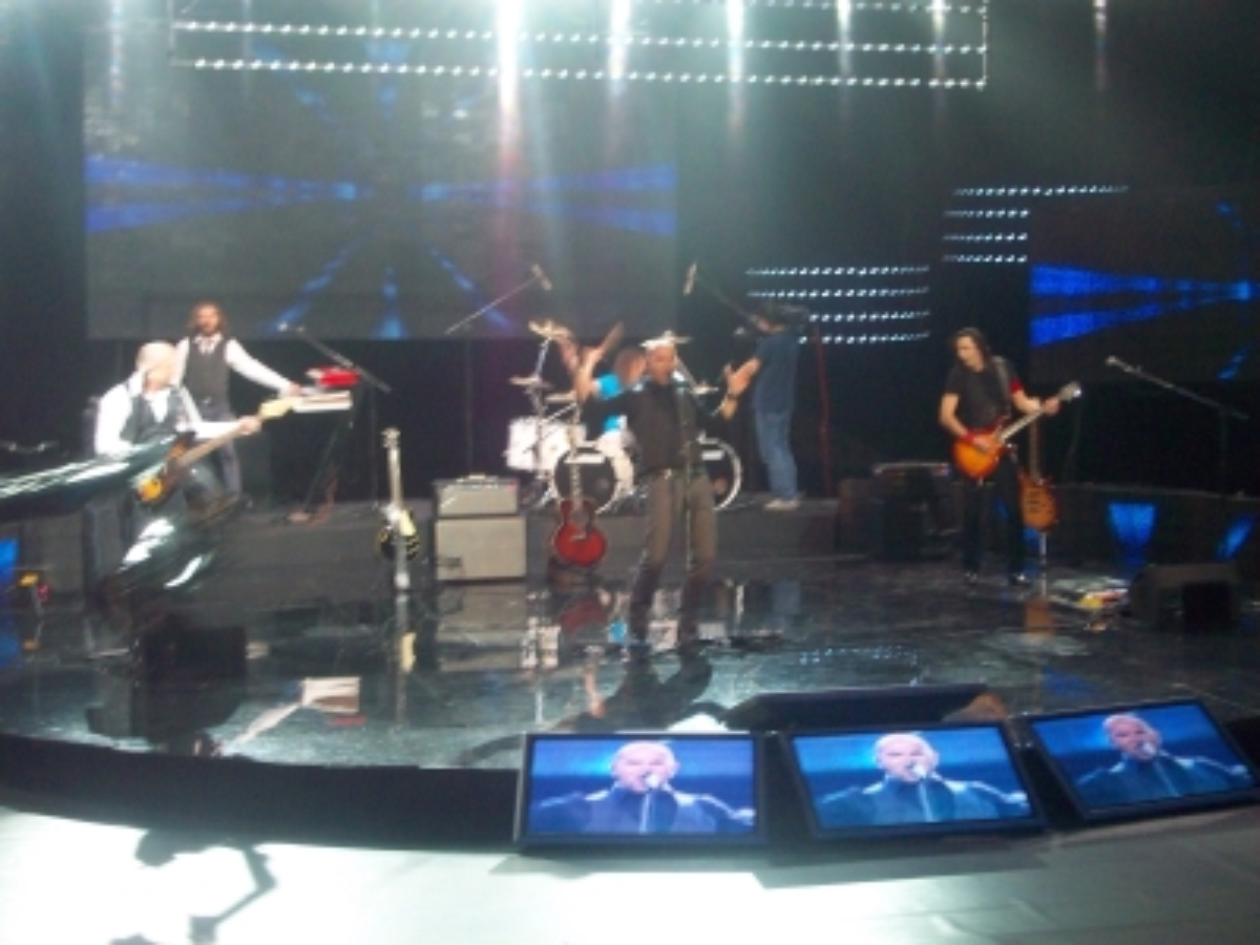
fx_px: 2402
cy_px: 472
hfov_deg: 29.4
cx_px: 630
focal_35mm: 66
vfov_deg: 22.3
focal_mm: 11
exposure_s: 1/8
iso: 200
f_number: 4.1
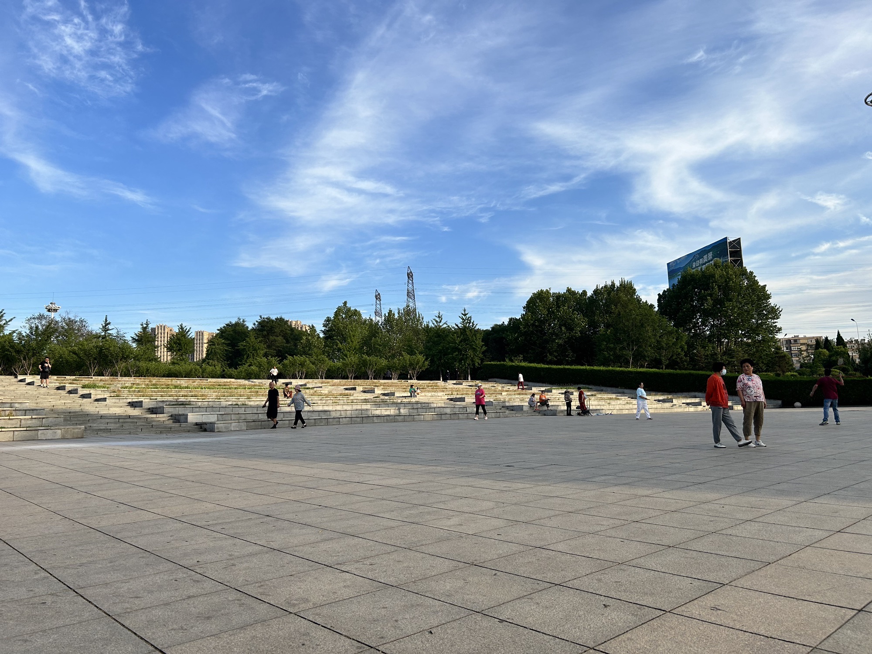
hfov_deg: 67.3
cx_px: 436
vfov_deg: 53.1
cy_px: 327
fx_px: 655
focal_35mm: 26
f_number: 1.5
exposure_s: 1/1751
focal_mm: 5.7
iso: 50
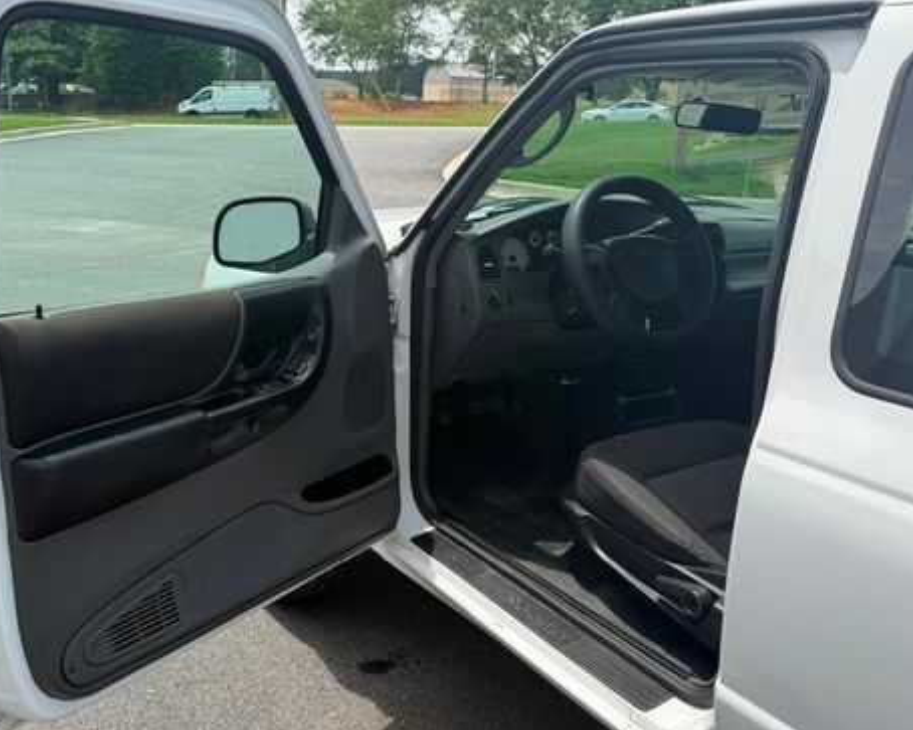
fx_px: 892
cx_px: 420
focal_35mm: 33
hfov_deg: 54.2
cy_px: 352
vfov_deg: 44.5
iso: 80
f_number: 1.78
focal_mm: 6.76
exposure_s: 1/2611
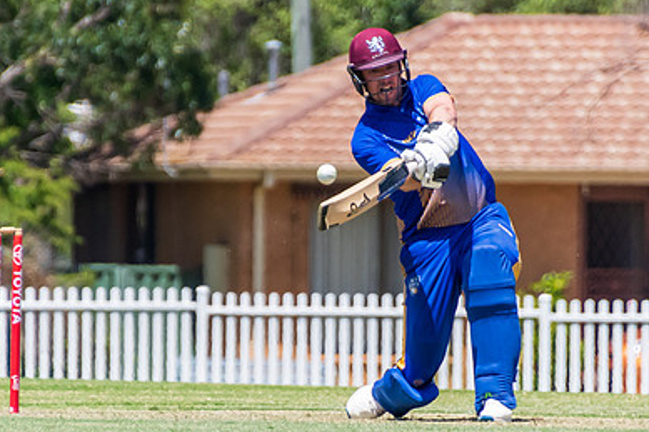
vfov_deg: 1.0
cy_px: 211
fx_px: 23948
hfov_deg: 1.6
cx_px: 332
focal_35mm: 1329
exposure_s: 1/2500
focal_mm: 400
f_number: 6.3
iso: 400
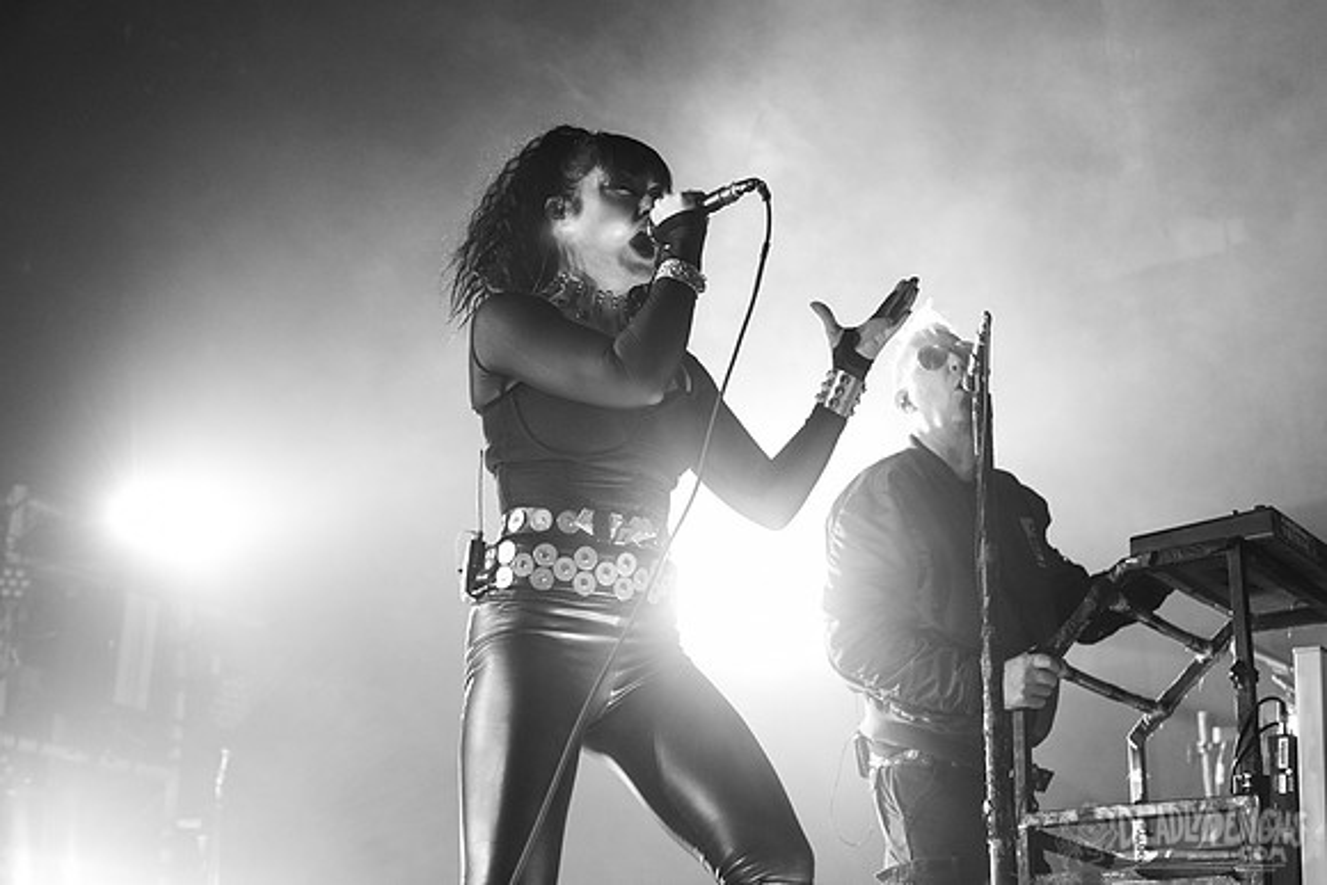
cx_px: 654
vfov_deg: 24.5
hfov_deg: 36.0
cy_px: 414
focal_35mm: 55
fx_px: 2041
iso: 3200
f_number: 3.2
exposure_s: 1/320
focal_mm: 52
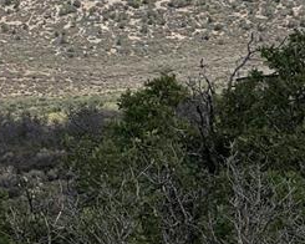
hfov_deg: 4.0
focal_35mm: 489
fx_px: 4414
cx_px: 49
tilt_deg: +2.2
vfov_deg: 3.2
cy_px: -44
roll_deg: +0.9
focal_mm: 15.66
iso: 50
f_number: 2.8
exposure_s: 1/1969
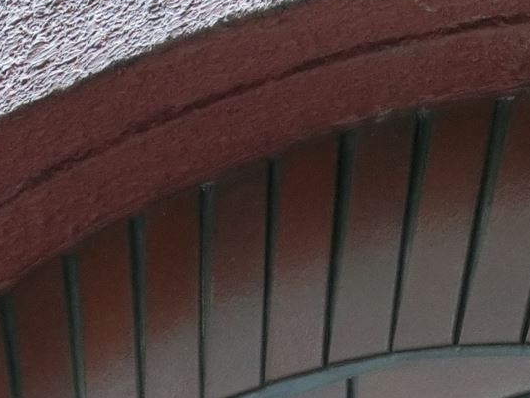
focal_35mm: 201
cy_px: 590
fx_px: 3078
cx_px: 274
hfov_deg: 9.8
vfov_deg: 7.3
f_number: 5.1
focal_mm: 14.4
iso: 400
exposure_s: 1/100
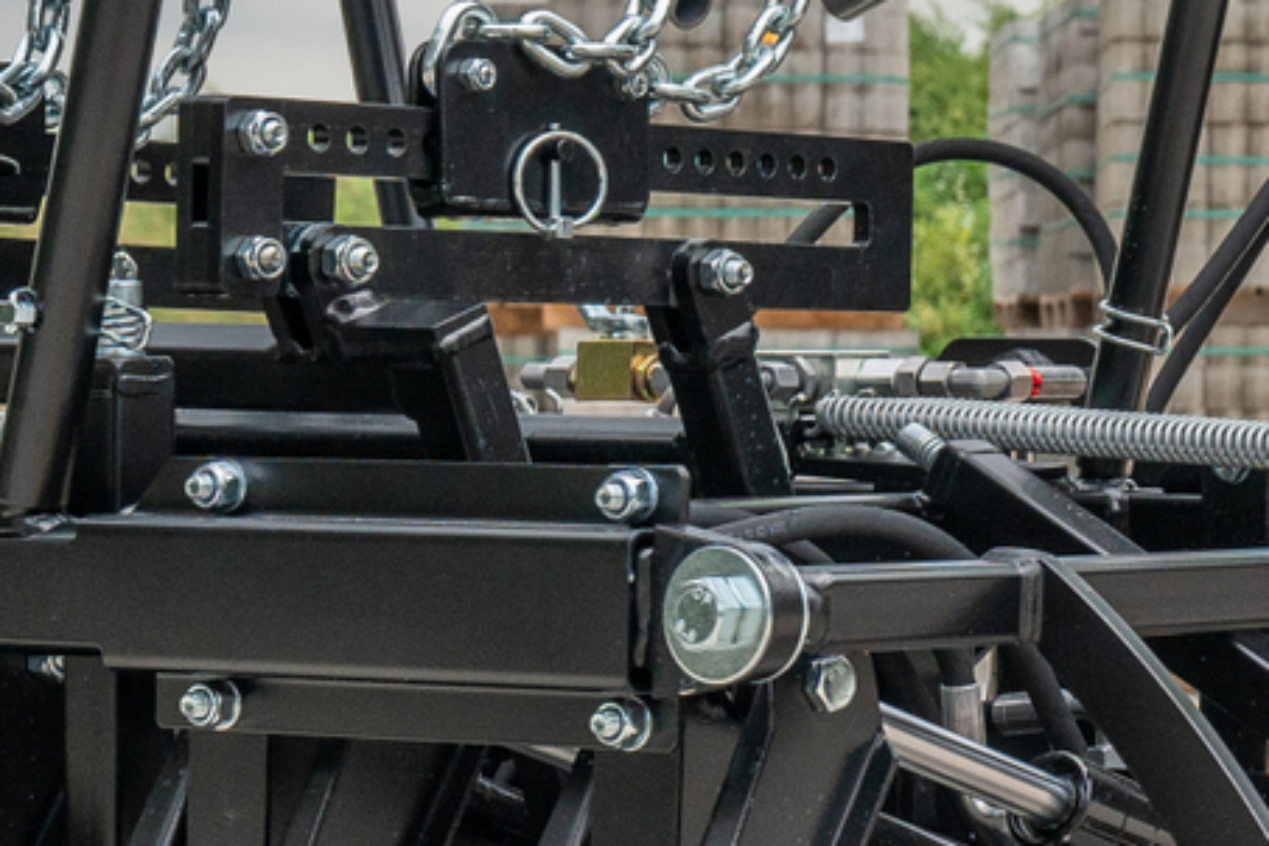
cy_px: 260
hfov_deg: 11.6
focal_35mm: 160
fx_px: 5640
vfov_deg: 8.6
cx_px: 2509
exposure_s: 1/500
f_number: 5
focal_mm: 24
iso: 200
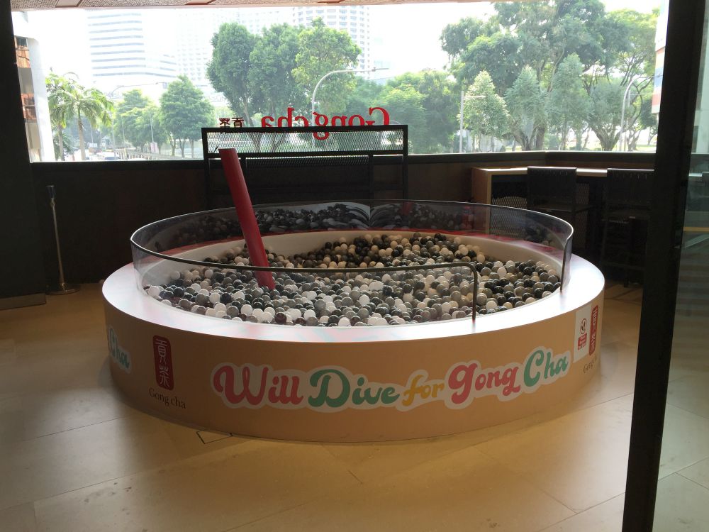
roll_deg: +0.4
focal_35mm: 29
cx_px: 354
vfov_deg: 48.2
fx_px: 594
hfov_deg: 61.7
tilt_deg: -13.2
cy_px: 266
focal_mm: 4.15
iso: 32
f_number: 2.2
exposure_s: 1/187
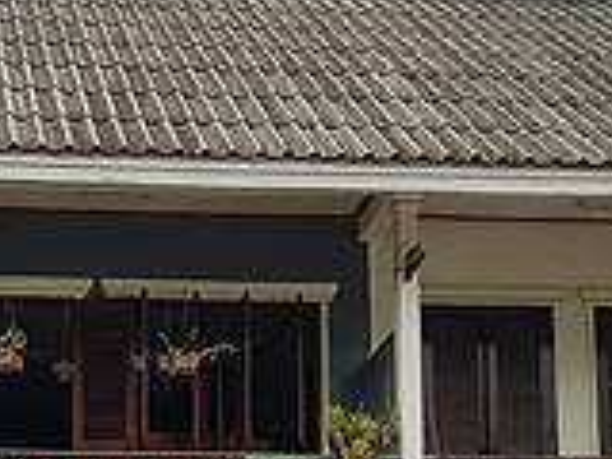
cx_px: 96
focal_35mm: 94
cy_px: 671
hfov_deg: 20.6
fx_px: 1662
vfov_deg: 14.7
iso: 40
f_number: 1.7
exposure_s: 1/186
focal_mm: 4.2
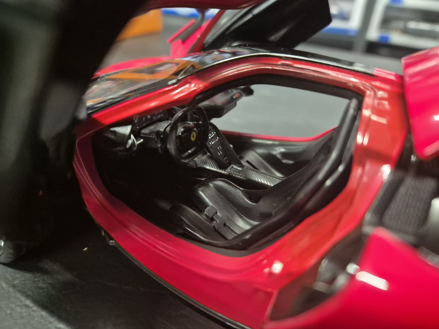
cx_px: 220
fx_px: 292
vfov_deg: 58.9
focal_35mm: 23
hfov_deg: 73.9
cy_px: 164
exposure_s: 1/100
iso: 2500
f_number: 1.8
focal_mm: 5.4
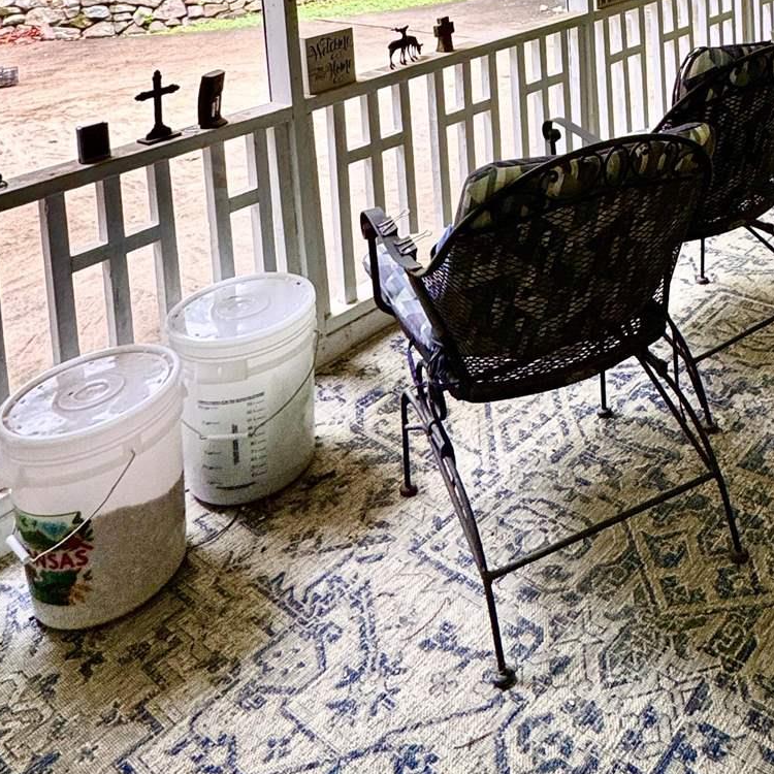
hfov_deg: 42.0
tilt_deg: -3.1
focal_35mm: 38
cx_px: 614
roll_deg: +3.1
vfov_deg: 35.6
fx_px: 961
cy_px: -126
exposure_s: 1/99
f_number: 2.2
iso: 125
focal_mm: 2.22
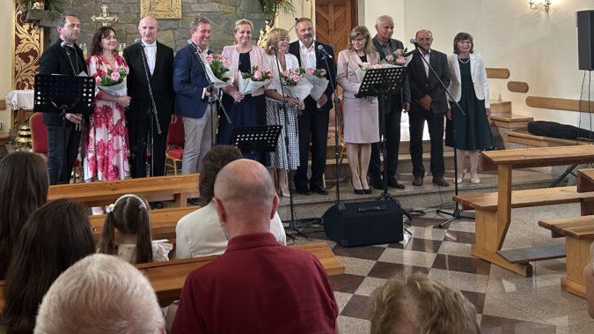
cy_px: 19
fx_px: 677
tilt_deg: +2.4
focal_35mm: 43
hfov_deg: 46.8
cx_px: 207
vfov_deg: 26.5
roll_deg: +1.2
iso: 125
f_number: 1.5
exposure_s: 1/50
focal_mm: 5.7
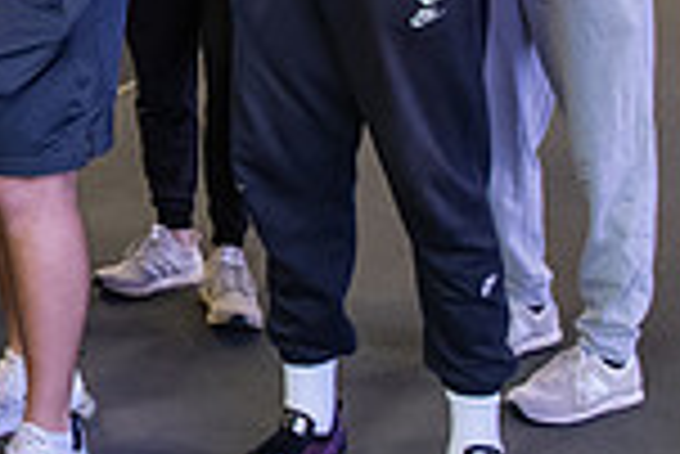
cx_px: -248
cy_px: -115
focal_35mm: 100
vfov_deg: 13.3
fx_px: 1891
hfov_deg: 18.7
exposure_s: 1/320
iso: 3200
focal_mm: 26
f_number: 3.2
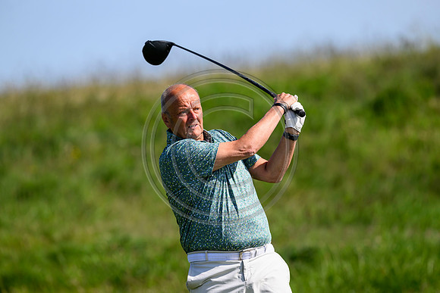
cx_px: 220
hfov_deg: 5.2
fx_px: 4890
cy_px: 146
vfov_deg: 3.4
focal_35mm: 400
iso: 500
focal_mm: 400
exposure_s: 1/4000
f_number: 4.5
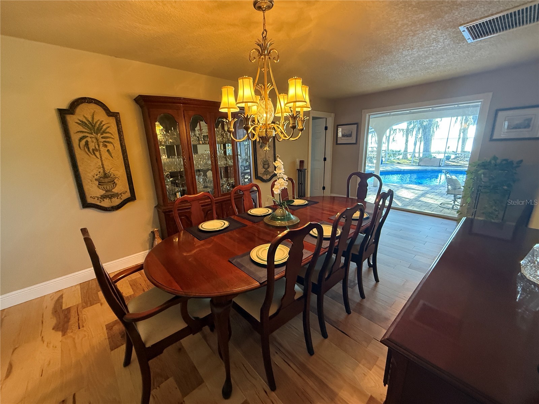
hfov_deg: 102.1
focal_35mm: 14
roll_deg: +1.7
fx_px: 218
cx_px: 270
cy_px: 202
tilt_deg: -14.6
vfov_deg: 85.7
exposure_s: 1/60
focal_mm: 2.22
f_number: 2.2
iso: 500
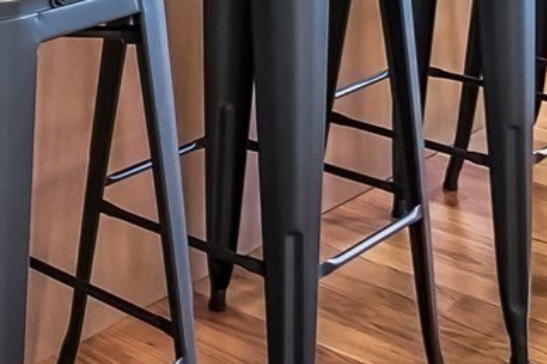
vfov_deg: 14.7
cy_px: -326
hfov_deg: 23.4
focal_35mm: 79
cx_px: -112
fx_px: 1200
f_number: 4
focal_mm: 10
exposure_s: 1/40
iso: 500
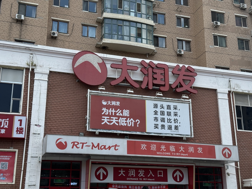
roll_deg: +0.2
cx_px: 126
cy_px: 94
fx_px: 349
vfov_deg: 30.3
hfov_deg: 39.7
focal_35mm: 48
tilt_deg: +17.4
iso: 64
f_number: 1.78
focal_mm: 6.76
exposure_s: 1/1770
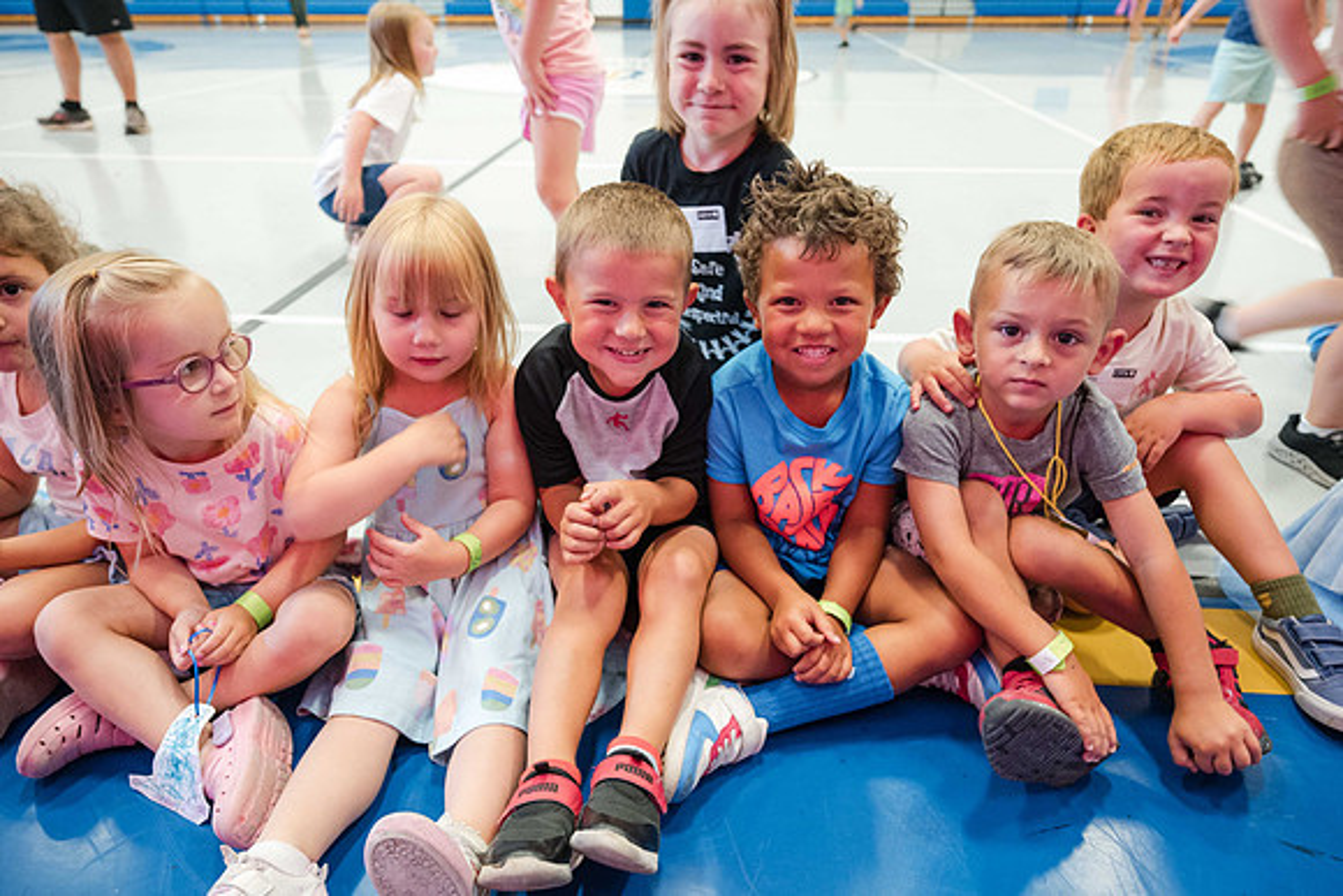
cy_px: 440
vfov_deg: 55.6
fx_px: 849
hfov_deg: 76.7
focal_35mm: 23
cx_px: 669
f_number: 4
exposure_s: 1/60
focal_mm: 21.5
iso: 6400
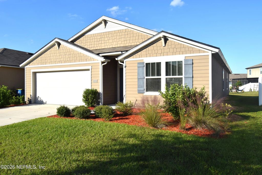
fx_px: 207
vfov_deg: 45.7
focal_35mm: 28
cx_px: 131
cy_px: 88
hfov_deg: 64.5
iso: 200
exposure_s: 1/350
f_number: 9.5
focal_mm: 19
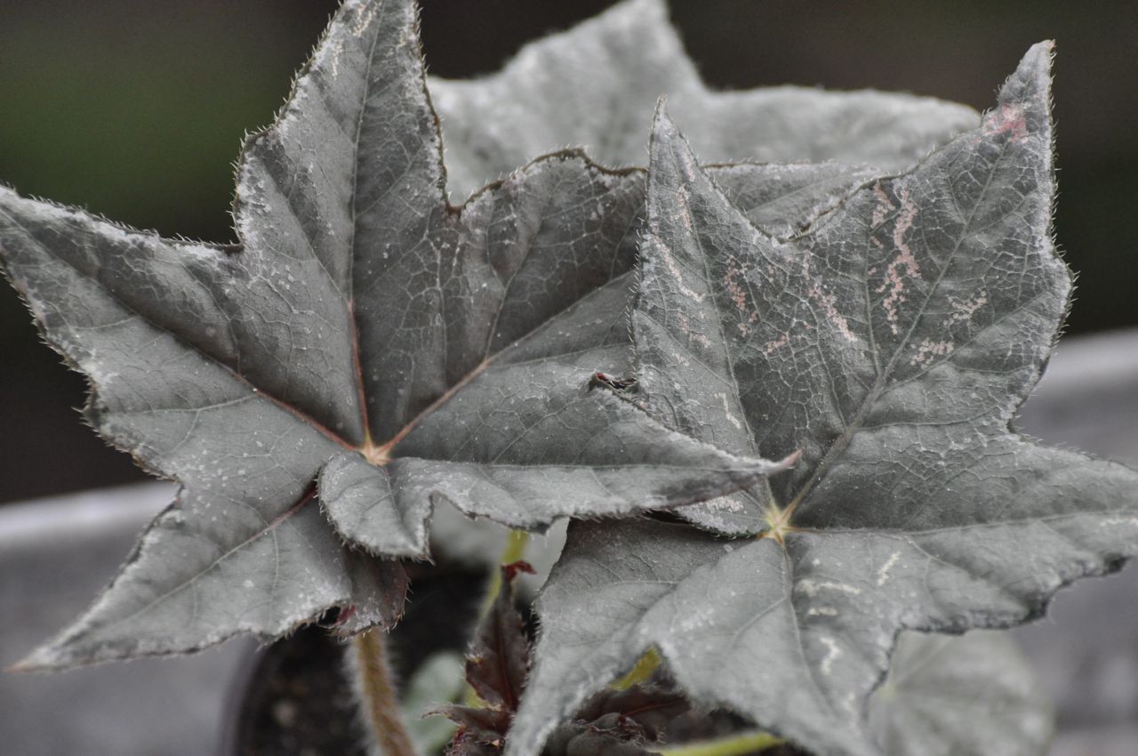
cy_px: 378
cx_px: 569
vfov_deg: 5.1
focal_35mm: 270
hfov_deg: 7.6
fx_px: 8524
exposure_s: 1/80
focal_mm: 180
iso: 1600
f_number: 5
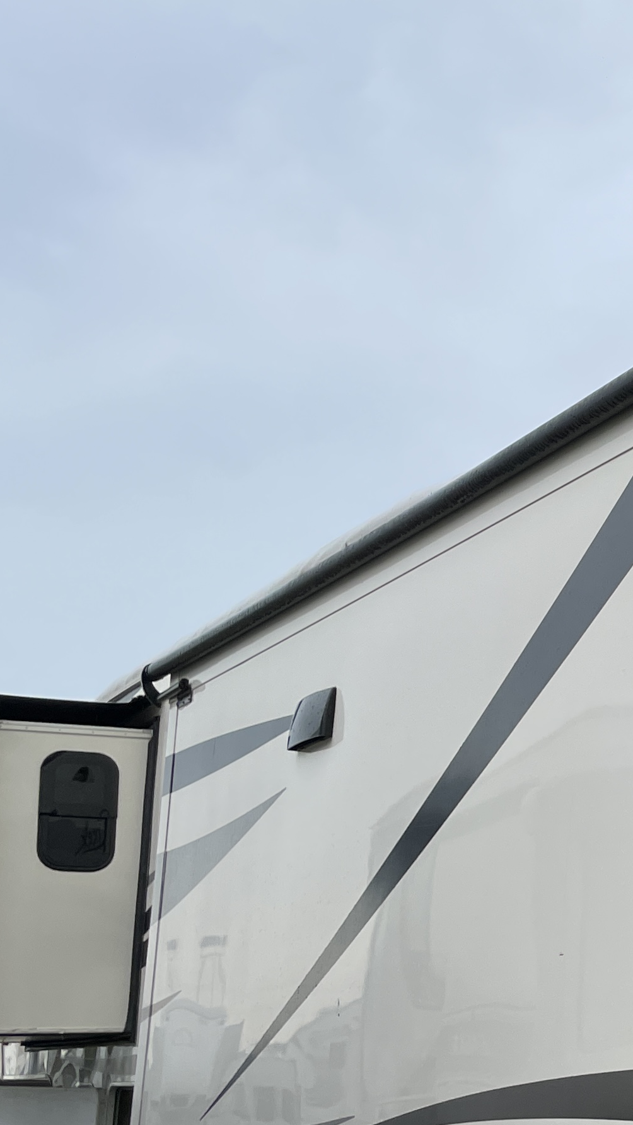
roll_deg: +0.4
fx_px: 1910
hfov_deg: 16.2
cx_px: 1108
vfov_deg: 32.4
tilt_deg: +12.0
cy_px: 794
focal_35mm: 64
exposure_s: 1/1335
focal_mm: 4.2
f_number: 1.6
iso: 32
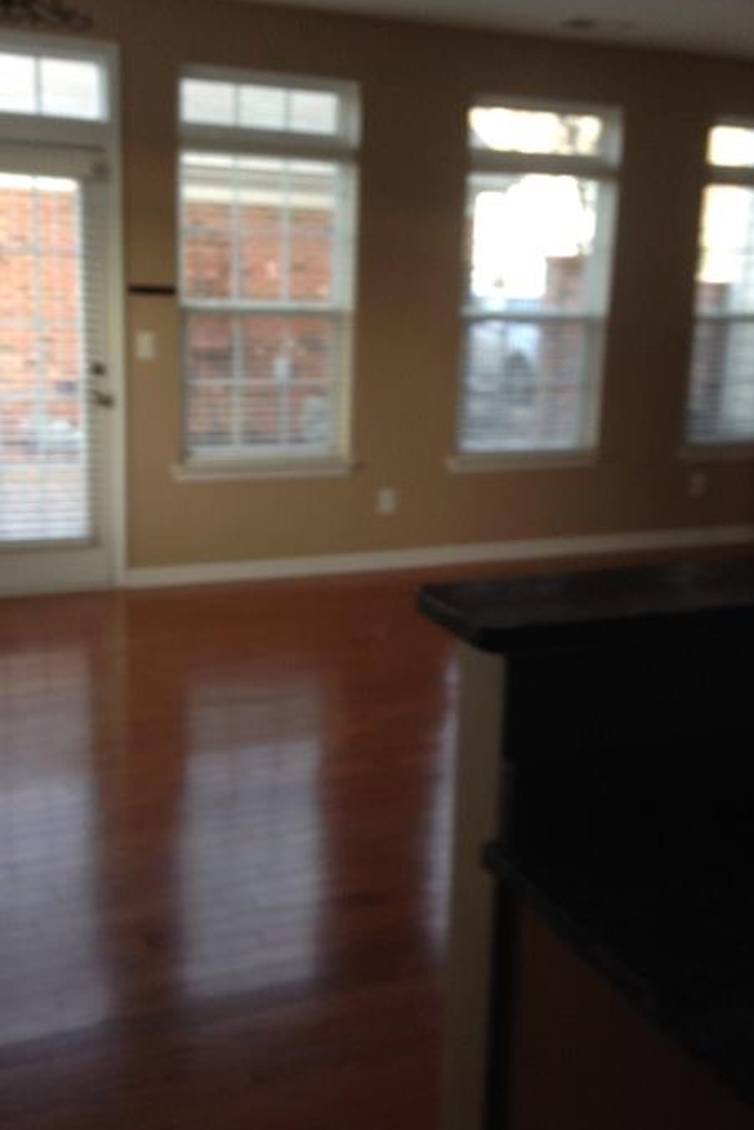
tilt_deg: -12.3
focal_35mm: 39
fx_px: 1225
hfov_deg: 34.2
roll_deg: -2.6
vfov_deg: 49.5
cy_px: 540
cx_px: 374
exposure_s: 1/20
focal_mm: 4.12
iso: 64
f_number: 2.4
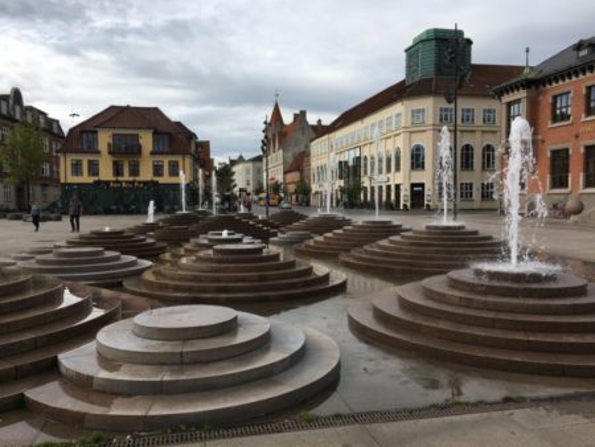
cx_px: 298
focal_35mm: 29
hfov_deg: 61.6
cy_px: 224
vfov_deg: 48.3
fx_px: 499
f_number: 2.2
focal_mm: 4.15
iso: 25
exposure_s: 1/1832
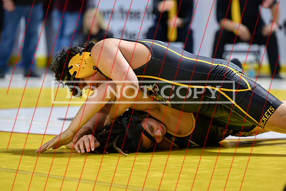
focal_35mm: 177
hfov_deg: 11.6
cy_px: 118
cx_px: 164
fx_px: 1404
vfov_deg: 7.8
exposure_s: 1/800
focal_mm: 135
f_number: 2.8
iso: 2200
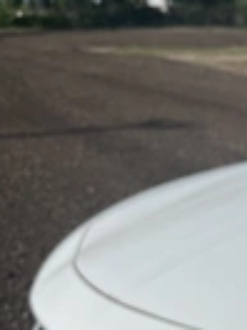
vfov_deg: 24.1
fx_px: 752
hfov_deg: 15.3
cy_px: 295
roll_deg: -1.6
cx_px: 484
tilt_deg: -19.8
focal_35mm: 79
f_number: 1.6
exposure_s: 1/8403
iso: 50
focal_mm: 5.1
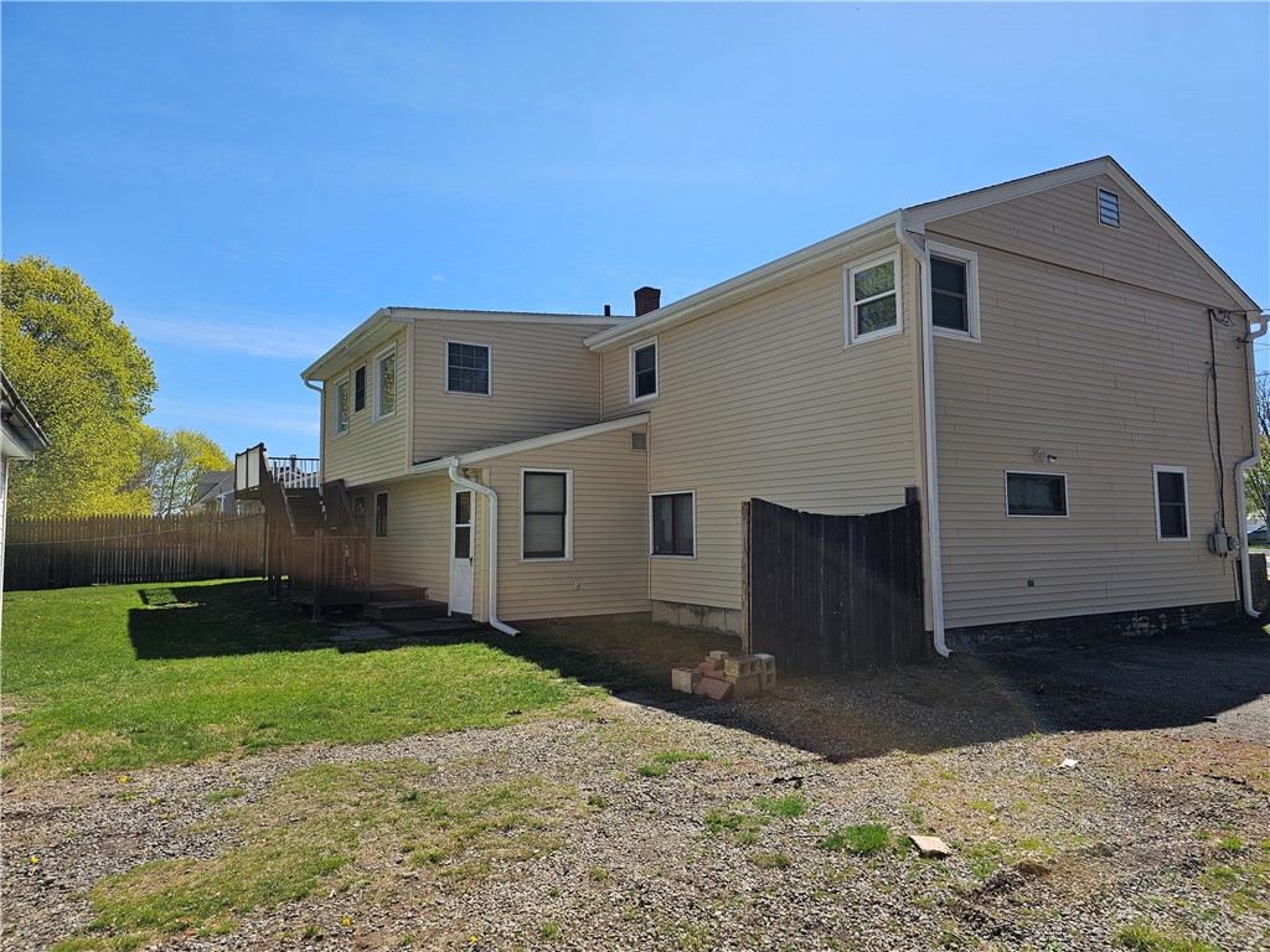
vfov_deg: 58.9
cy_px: 476
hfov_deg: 73.9
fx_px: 844
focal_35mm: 23
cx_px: 635
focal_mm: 6.3
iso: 10
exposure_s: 1/868
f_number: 1.7
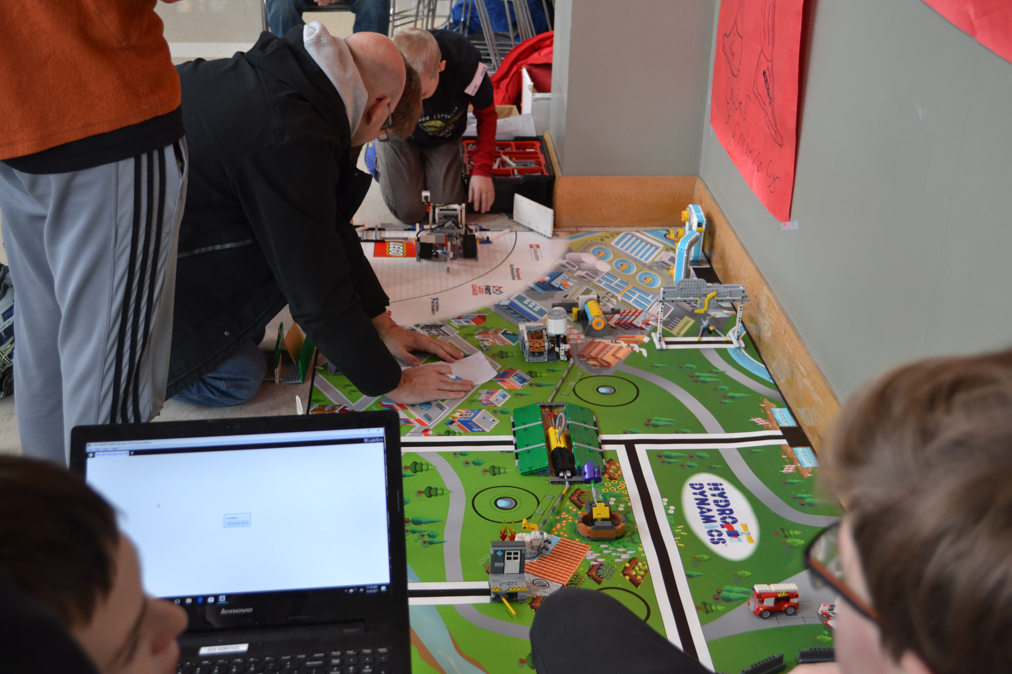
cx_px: 506
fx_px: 1265
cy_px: 337
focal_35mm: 45
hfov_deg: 43.6
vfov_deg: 29.9
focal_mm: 30
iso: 400
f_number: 4.5
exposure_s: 1/40
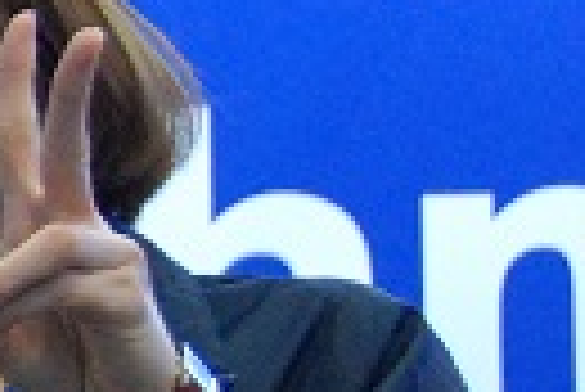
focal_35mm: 313
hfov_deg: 6.1
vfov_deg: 4.4
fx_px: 5092
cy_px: 397
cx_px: -1112
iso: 1250
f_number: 4
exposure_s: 1/60
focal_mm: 28
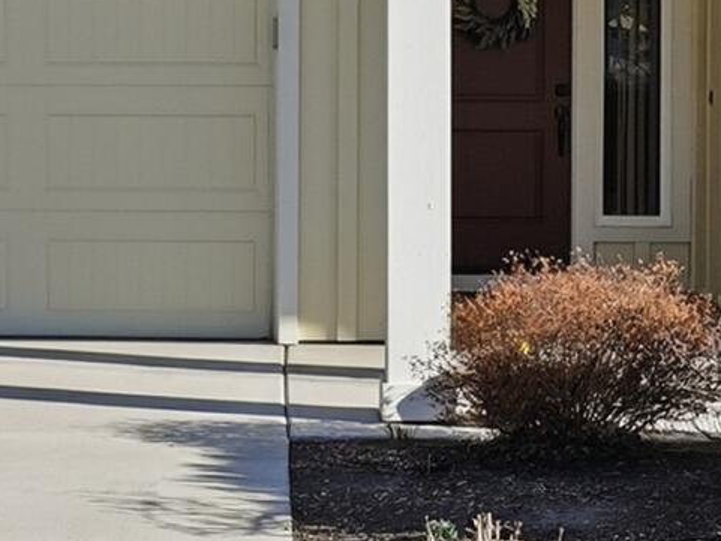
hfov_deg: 20.3
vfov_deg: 15.3
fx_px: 2000
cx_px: 205
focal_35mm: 96
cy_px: 79
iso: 320
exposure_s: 1/3200
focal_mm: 16
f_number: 7.1
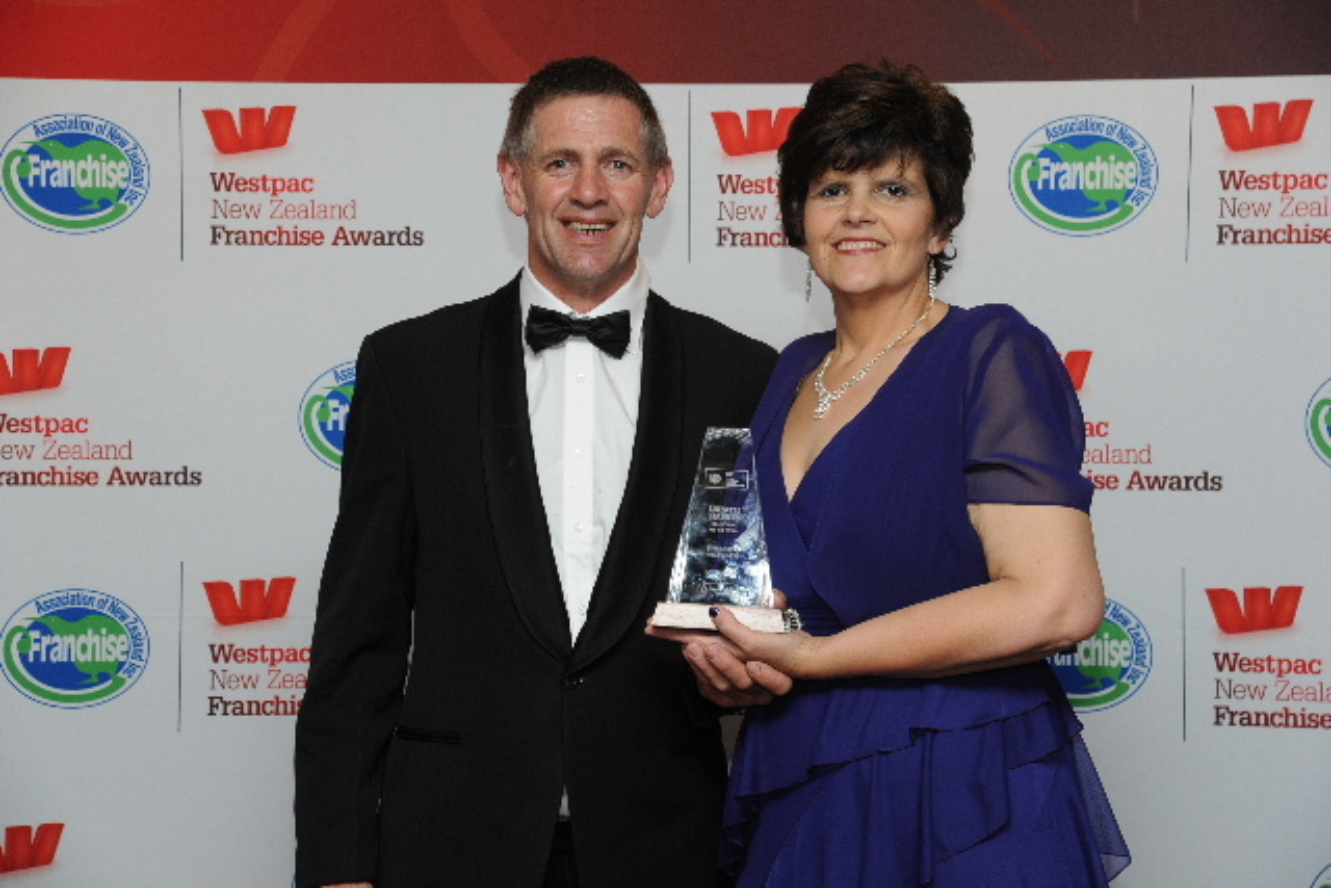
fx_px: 3402
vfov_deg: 14.9
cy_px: 444
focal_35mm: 92
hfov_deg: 22.1
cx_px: 666
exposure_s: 1/80
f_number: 7.1
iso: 2000
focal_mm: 92
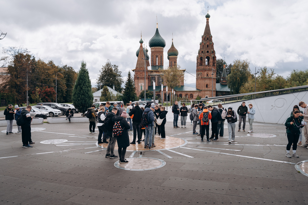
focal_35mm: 29
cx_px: 154
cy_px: 102
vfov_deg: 44.4
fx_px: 252
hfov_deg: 63.0
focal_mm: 28
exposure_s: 1/800
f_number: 5
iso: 100
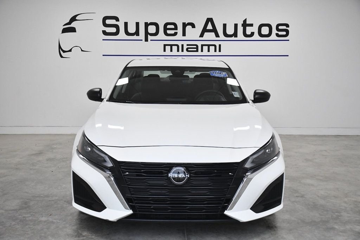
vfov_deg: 29.9
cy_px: 120
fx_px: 450
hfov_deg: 43.6
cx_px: 180
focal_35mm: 45
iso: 2500
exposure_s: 1/1250
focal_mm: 30
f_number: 4.5
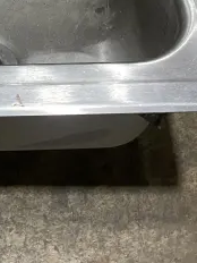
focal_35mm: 91
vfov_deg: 18.7
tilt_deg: -50.6
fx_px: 691
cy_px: -143
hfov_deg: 15.8
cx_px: -15
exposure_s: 1/60
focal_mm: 4.25
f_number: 1.8
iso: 200
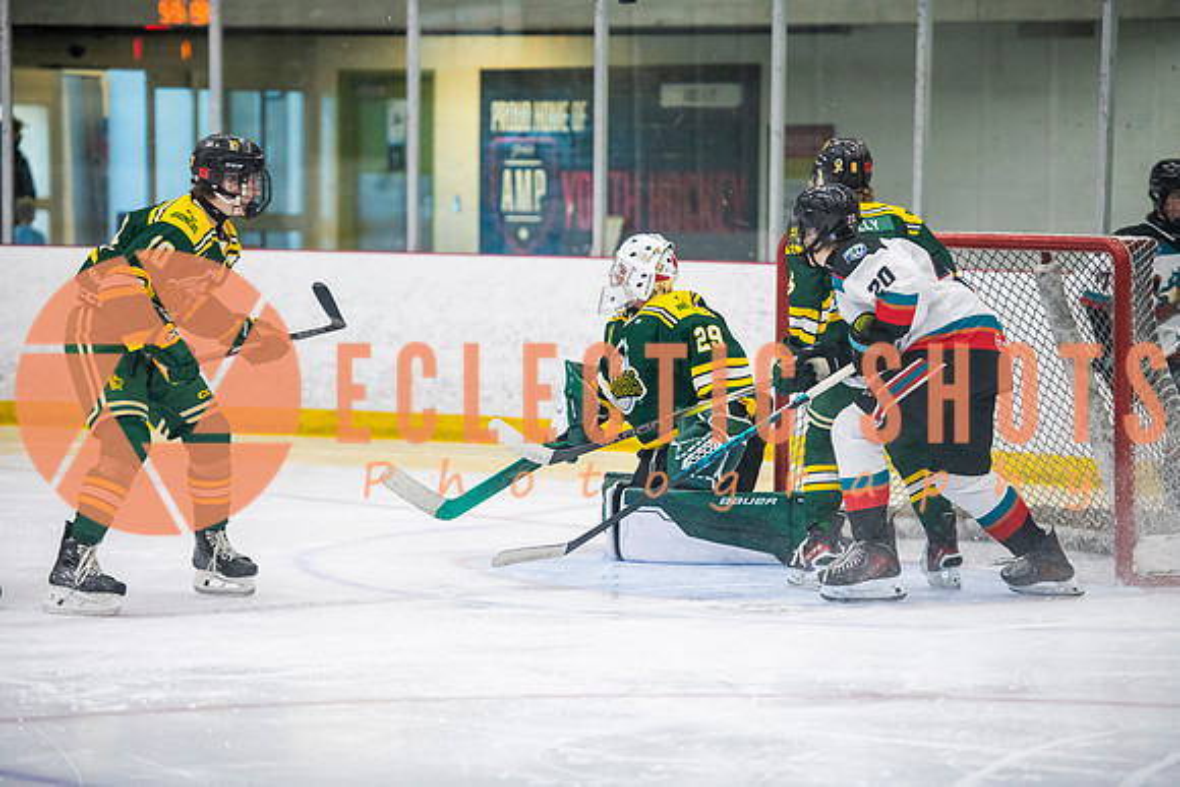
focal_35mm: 145
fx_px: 4754
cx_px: 590
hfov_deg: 14.2
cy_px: 394
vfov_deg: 9.5
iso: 2500
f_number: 3.2
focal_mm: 145
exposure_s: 1/640
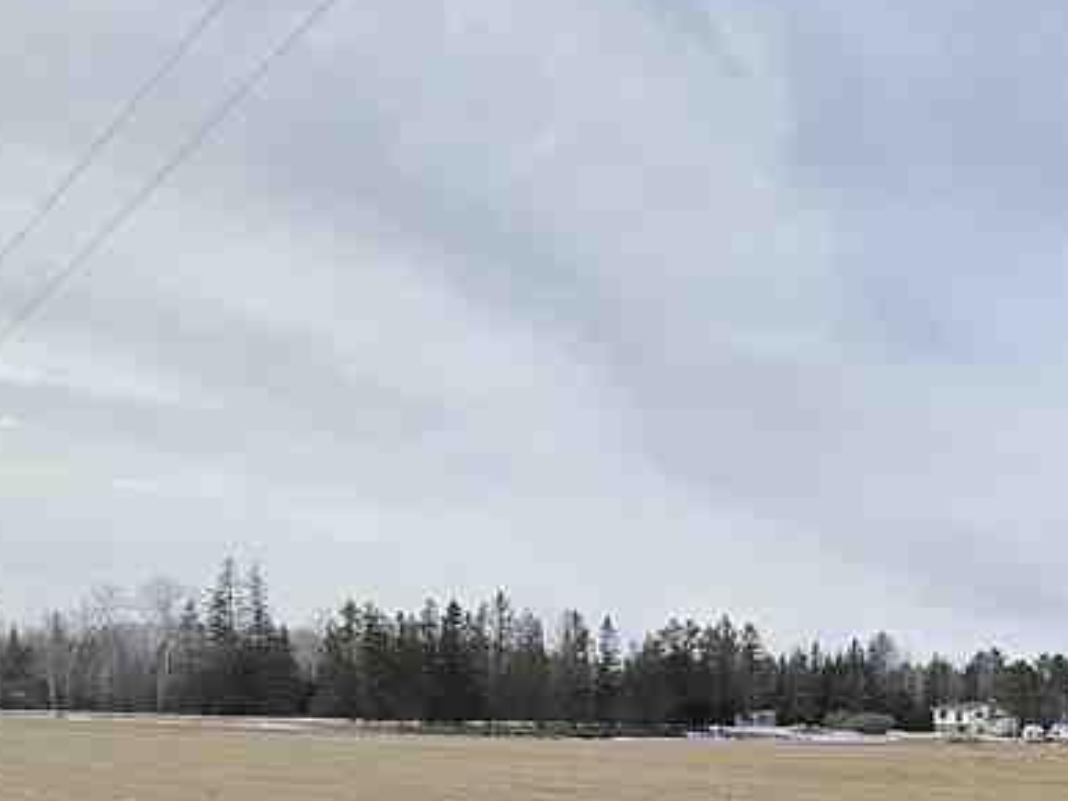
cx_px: 1438
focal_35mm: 43
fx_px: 1326
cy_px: 851
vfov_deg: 30.5
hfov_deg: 31.7
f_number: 2.2
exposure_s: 1/1614
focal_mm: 2.2
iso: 50
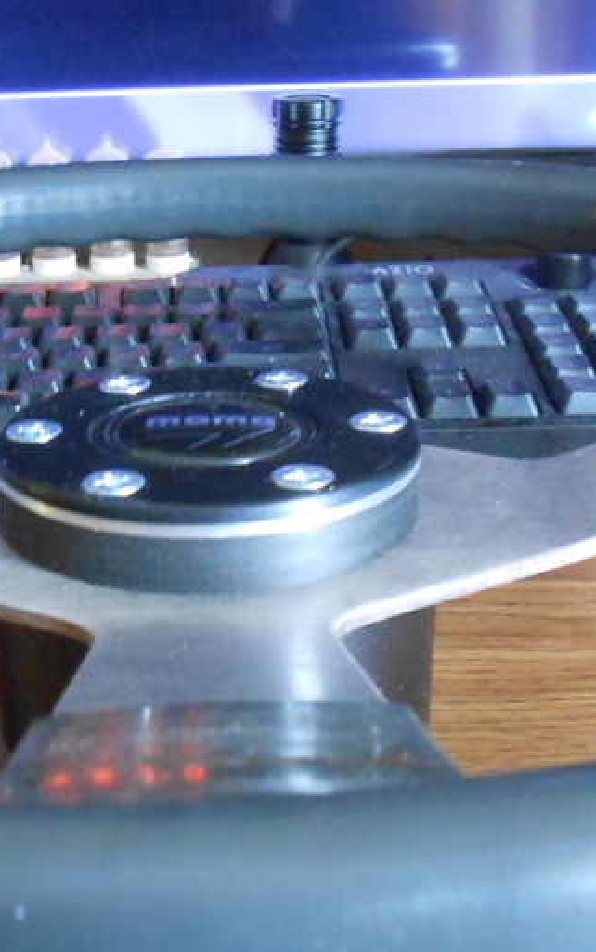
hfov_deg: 23.4
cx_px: 184
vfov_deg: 36.8
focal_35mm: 55
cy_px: 546
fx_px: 1428
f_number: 3.5
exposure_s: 1/3
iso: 800
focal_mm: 4.6
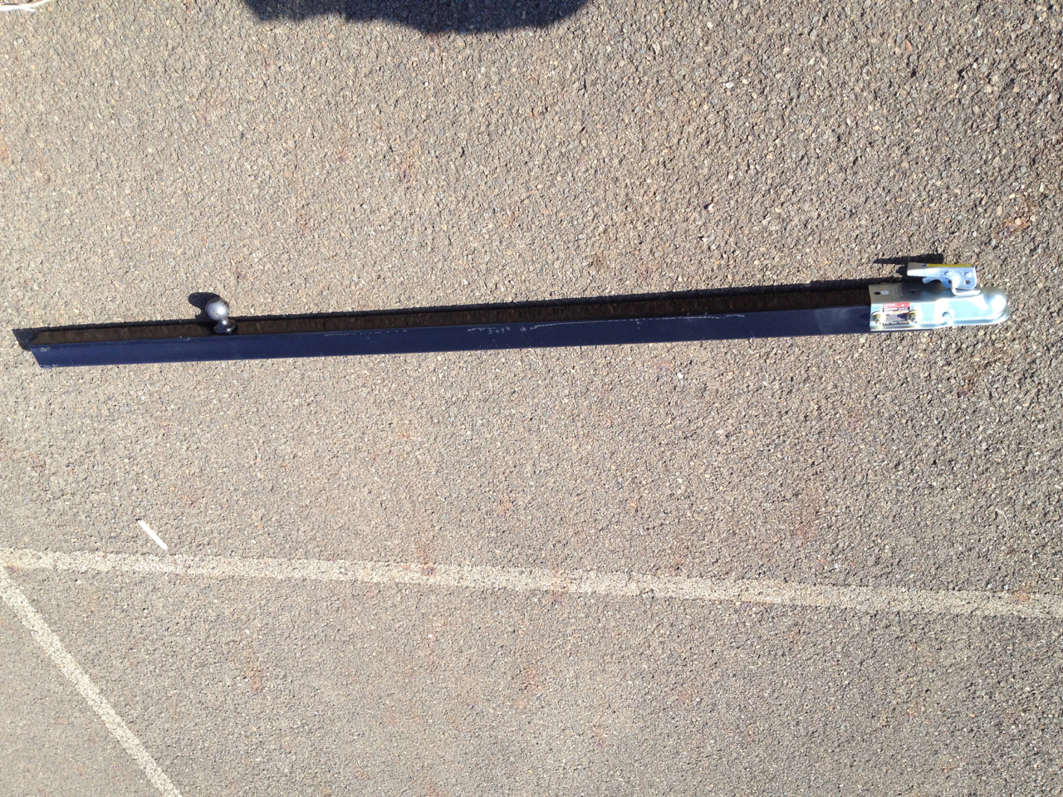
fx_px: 1075
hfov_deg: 52.6
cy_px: 398
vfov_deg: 40.7
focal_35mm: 35
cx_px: 532
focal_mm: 4.28
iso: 50
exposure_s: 1/575
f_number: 2.4
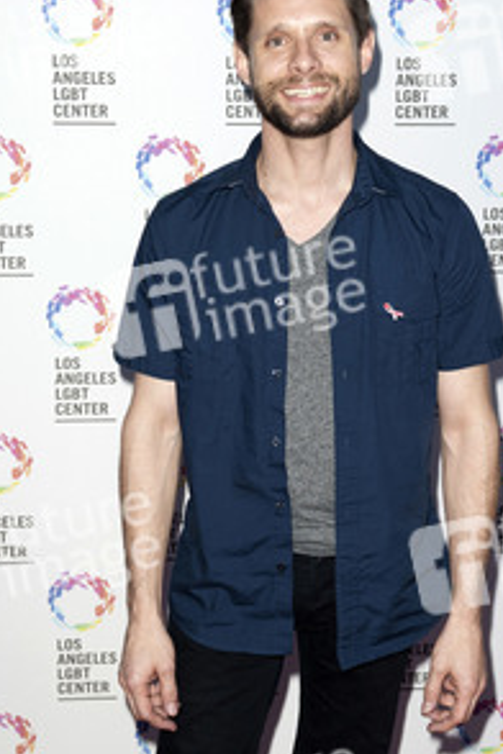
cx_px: 309
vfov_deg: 29.6
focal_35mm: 68
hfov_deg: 20.0
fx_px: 1425
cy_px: 426
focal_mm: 50
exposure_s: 1/320
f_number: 4.5
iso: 500
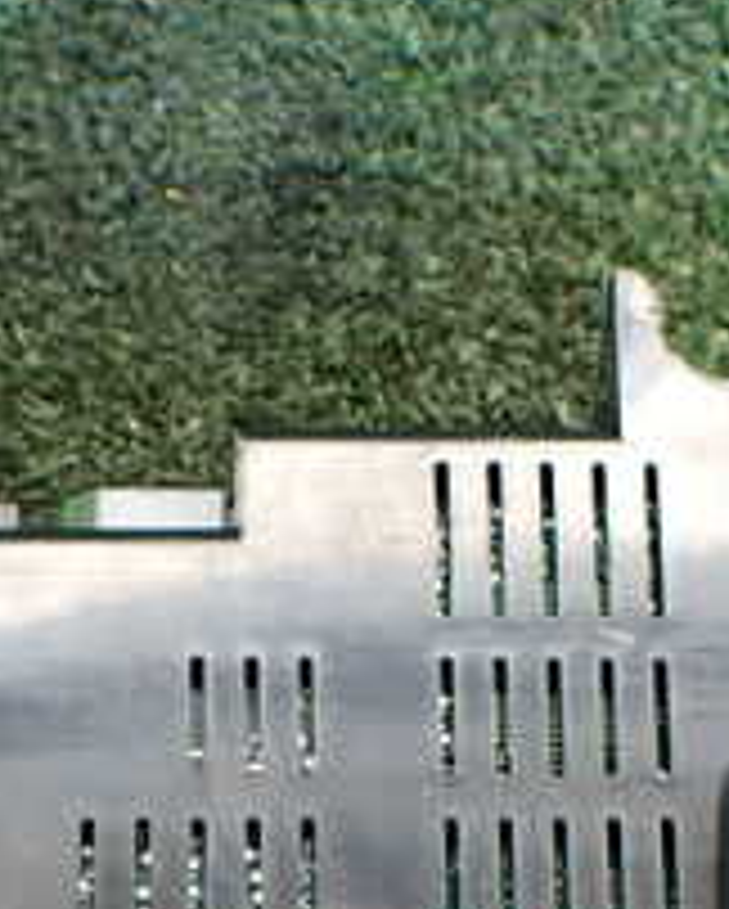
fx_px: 2343
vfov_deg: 21.5
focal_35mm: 87
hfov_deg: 17.7
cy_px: 801
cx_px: 256
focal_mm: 5.4
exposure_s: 1/125
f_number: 2.3
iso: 320
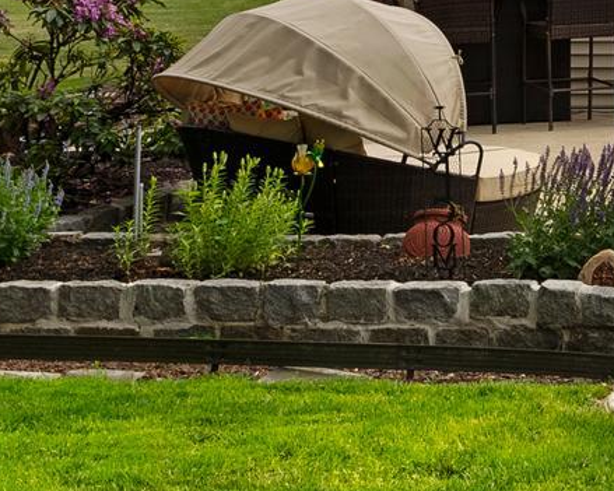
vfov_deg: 11.8
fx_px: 2307
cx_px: 1276
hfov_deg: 12.9
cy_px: -176
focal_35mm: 127
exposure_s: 1/250
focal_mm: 29
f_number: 6.3
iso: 640
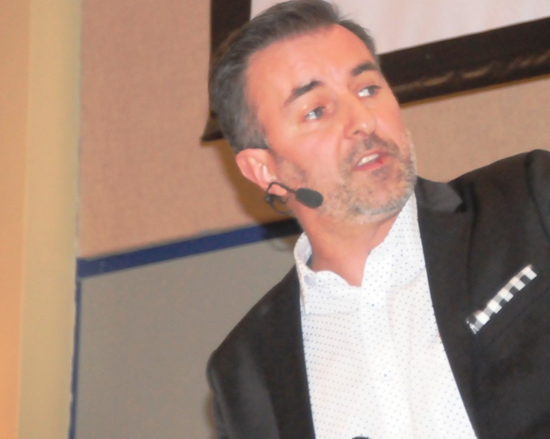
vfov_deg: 4.9
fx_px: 5125
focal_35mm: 315
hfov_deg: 6.1
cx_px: 453
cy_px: 164
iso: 3200
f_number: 6.3
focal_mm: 122
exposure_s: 1/60
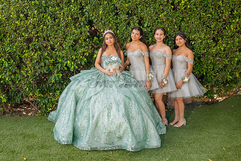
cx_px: 99
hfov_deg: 53.8
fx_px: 236
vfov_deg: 37.5
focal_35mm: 35
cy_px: 70
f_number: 5.6
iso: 200
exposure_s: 1/200
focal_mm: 30
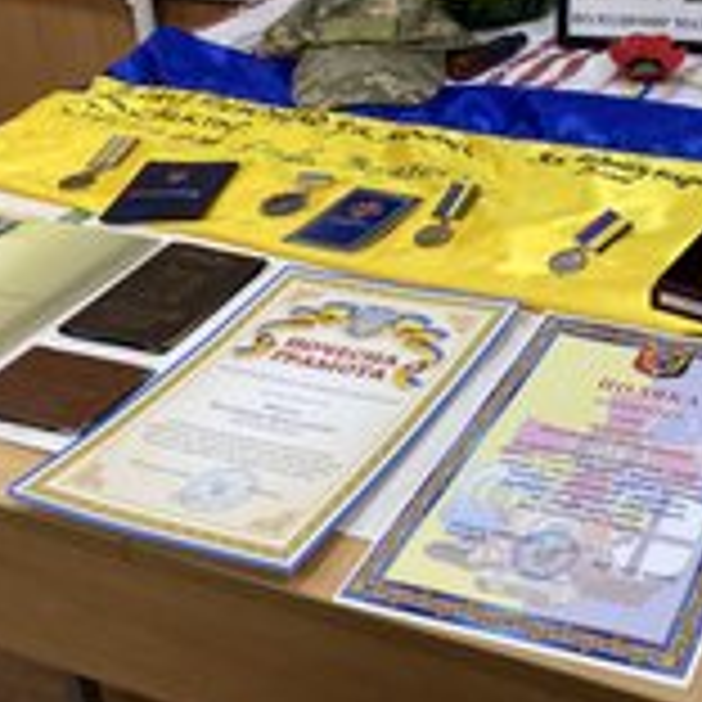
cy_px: 126
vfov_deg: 28.4
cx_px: 720
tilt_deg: -23.9
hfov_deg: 27.2
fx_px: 1354
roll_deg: +1.3
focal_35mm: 59
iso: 125
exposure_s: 1/100
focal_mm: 4.25
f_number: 1.8
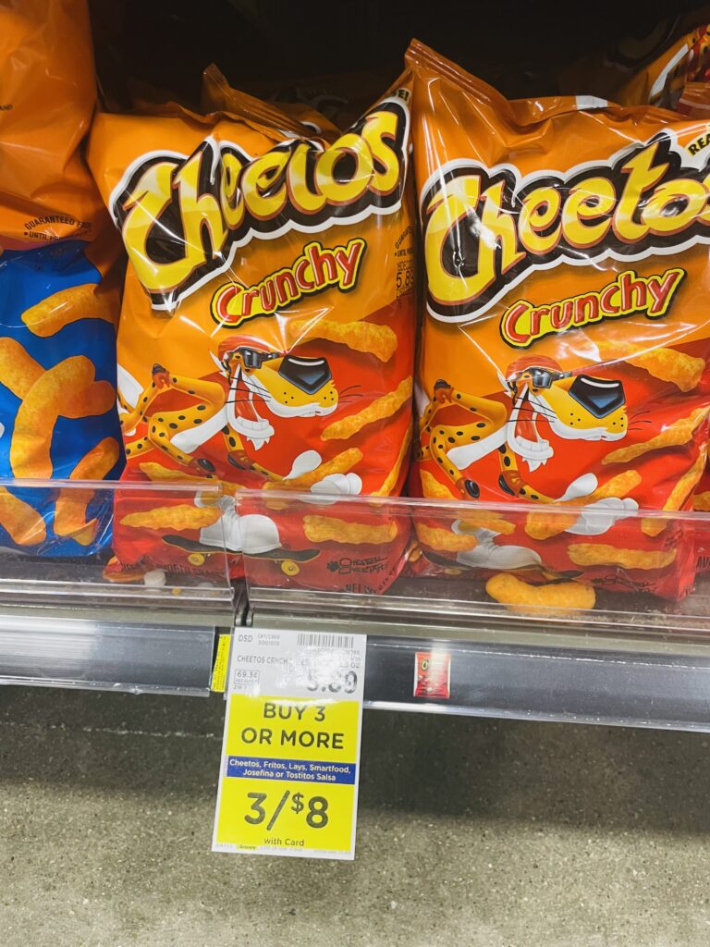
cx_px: 355
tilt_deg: -32.2
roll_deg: +1.3
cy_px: 474
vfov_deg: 67.3
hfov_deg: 53.1
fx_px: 711
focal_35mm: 26
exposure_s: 1/60
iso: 160
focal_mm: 4.2
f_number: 1.6
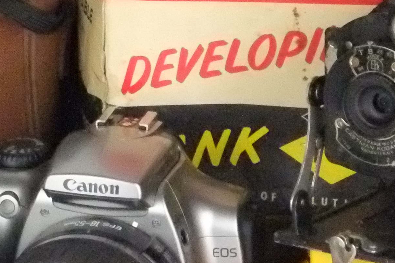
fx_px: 2392
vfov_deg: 6.3
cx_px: -143
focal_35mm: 218
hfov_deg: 9.3
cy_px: 6
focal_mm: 35.8
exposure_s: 1/4000
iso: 25600
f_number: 5.6
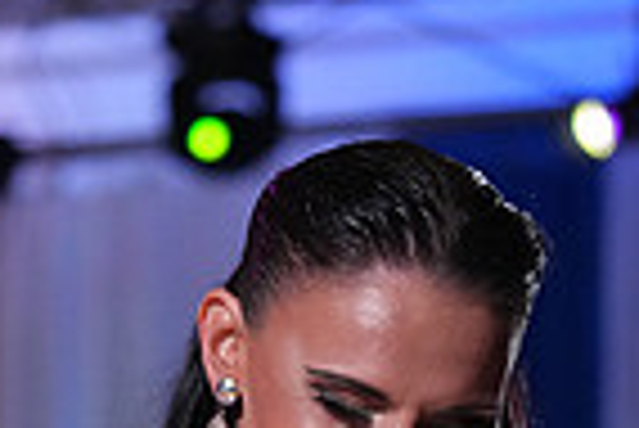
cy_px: 732
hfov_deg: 5.2
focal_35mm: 392
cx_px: 86
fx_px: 6965
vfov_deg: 3.5
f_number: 4
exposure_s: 1/500
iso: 3200
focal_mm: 96
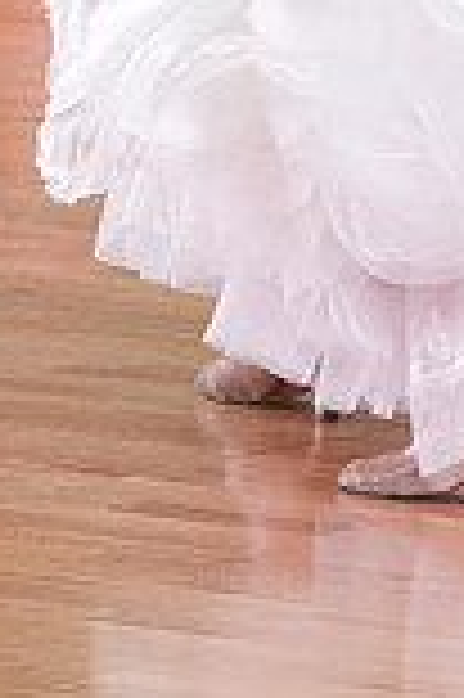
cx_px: 633
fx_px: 9494
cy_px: -360
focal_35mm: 490
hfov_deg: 2.8
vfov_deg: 4.2
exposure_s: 1/200
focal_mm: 131
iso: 3200
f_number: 6.3
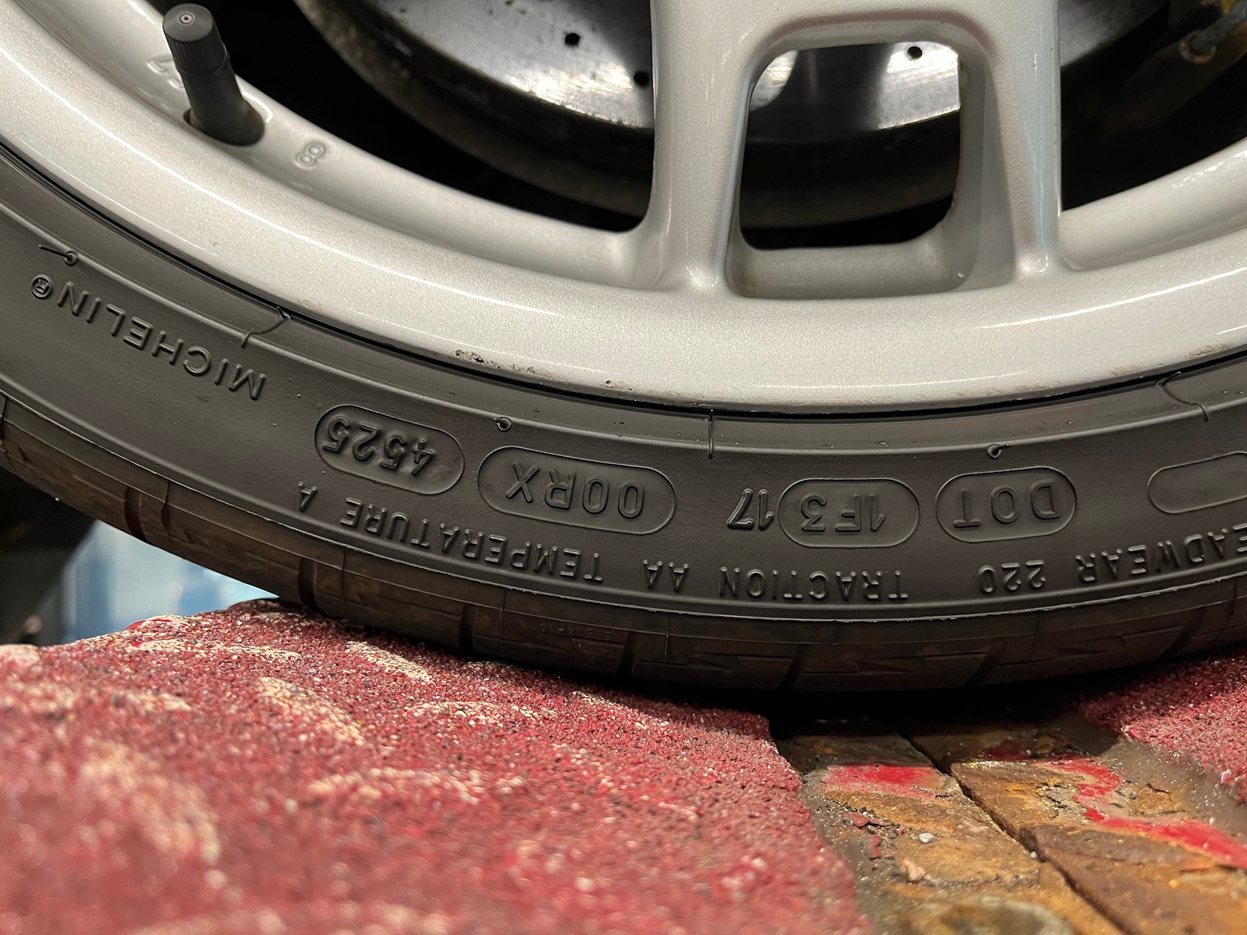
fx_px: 937
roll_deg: +2.8
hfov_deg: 67.3
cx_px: 624
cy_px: 468
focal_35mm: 26
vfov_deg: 53.1
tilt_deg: +3.9
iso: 125
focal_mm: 5.1
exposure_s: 1/50
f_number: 1.6
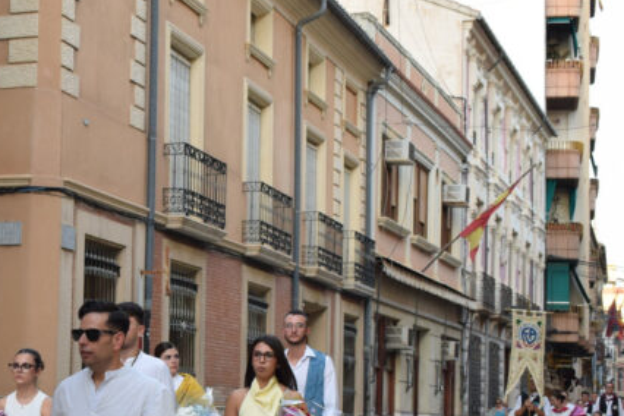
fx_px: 1563
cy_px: 322
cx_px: 26
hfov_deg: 21.9
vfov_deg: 15.1
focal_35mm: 90
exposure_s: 1/125
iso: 400
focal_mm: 25
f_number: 5.6
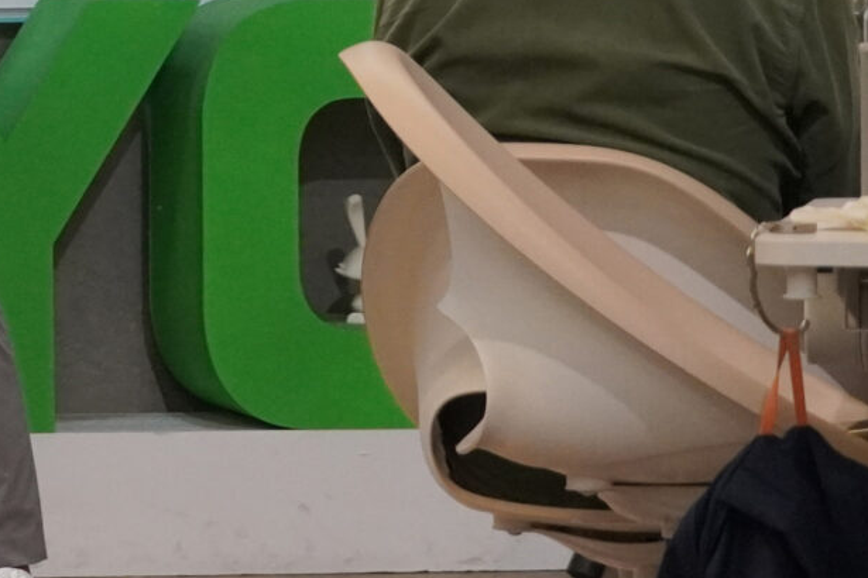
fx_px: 7522
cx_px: -820
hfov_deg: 6.4
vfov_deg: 4.4
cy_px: -383
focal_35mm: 312
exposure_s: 1/160
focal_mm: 50
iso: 2500
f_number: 5
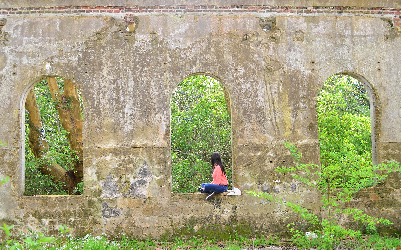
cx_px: 200
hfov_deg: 56.7
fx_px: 372
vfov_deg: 37.3
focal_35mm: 34
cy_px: 130
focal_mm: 22
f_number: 5.6
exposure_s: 1/30
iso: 100
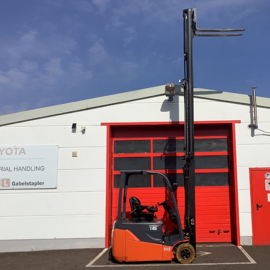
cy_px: 138
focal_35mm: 39
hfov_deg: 42.4
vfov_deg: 42.8
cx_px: 176
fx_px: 344
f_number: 2.4
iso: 25
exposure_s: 1/3546
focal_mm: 3.3
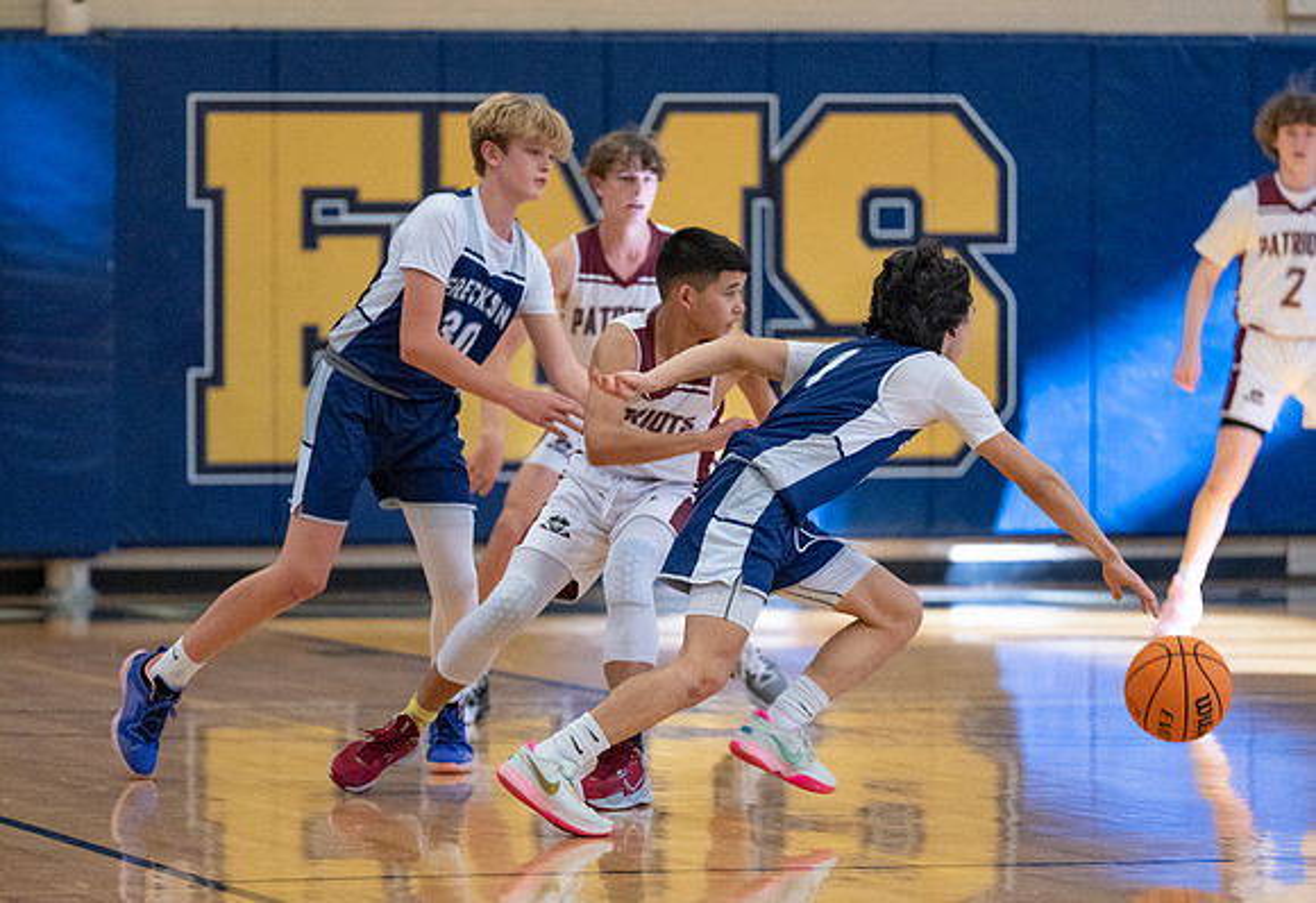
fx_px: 8945
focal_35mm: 243
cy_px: 511
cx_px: 544
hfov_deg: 8.4
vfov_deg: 5.8
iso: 4000
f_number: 2.8
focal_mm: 200
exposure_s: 1/1000
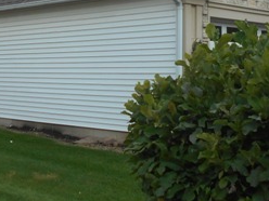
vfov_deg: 21.8
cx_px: 116
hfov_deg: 28.9
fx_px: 521
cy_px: 55
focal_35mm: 67
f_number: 3.2
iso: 80
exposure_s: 1/640
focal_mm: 4.6
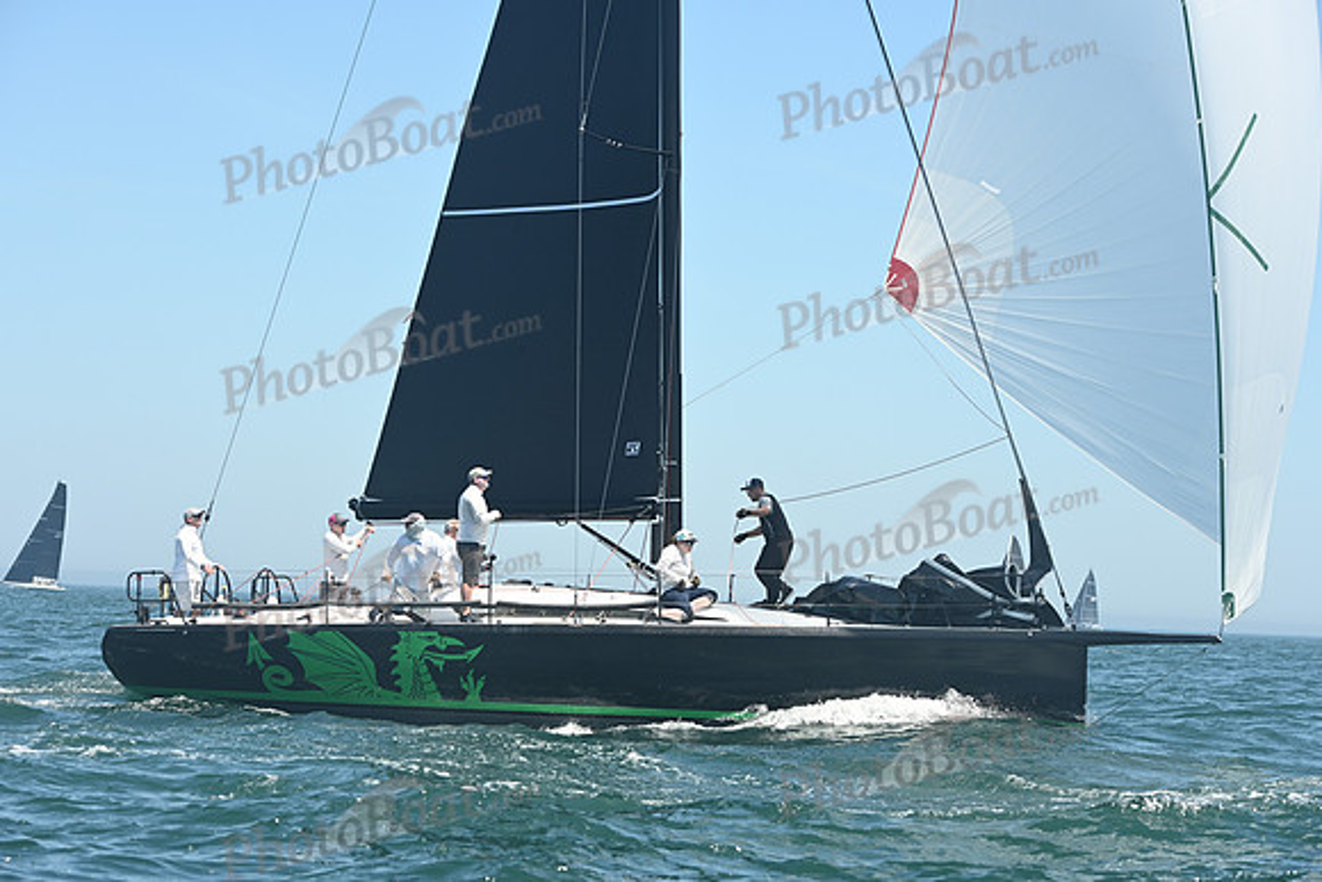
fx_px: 3599
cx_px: 661
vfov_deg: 14.0
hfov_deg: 20.8
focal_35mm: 98
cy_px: 441
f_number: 6.3
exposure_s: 1/1000
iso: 320
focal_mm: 98
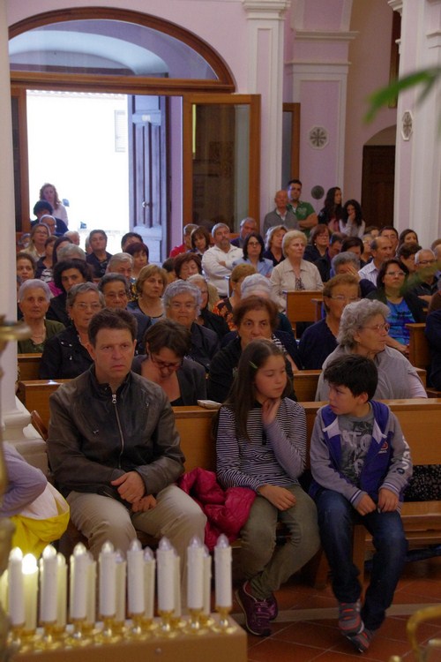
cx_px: 220
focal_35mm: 80
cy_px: 331
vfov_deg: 25.5
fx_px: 1461
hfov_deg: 17.2
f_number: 6.3
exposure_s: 1/15
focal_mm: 53
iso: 3200
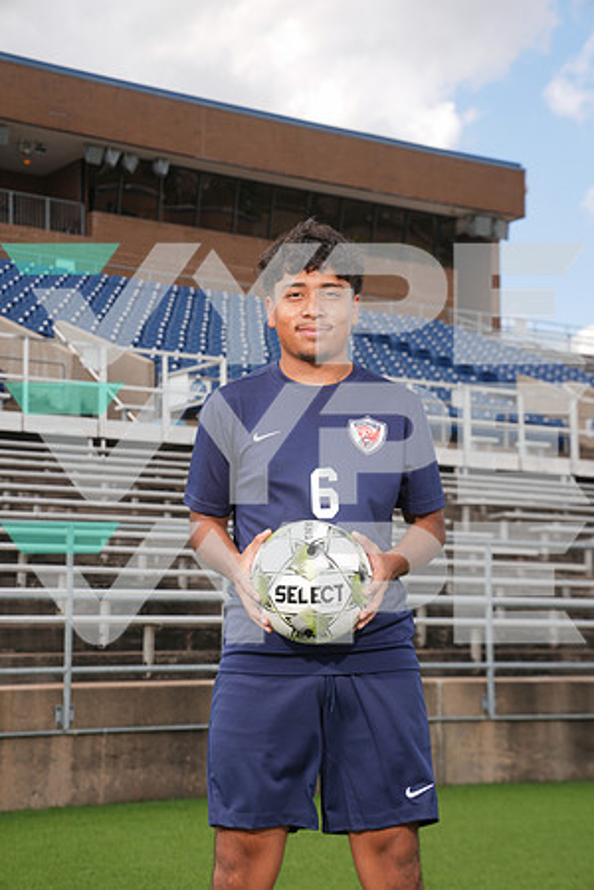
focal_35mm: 70
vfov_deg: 28.8
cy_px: 445
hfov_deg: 19.5
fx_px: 1732
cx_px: 297
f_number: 7.1
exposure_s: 1/200
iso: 80
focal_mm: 70
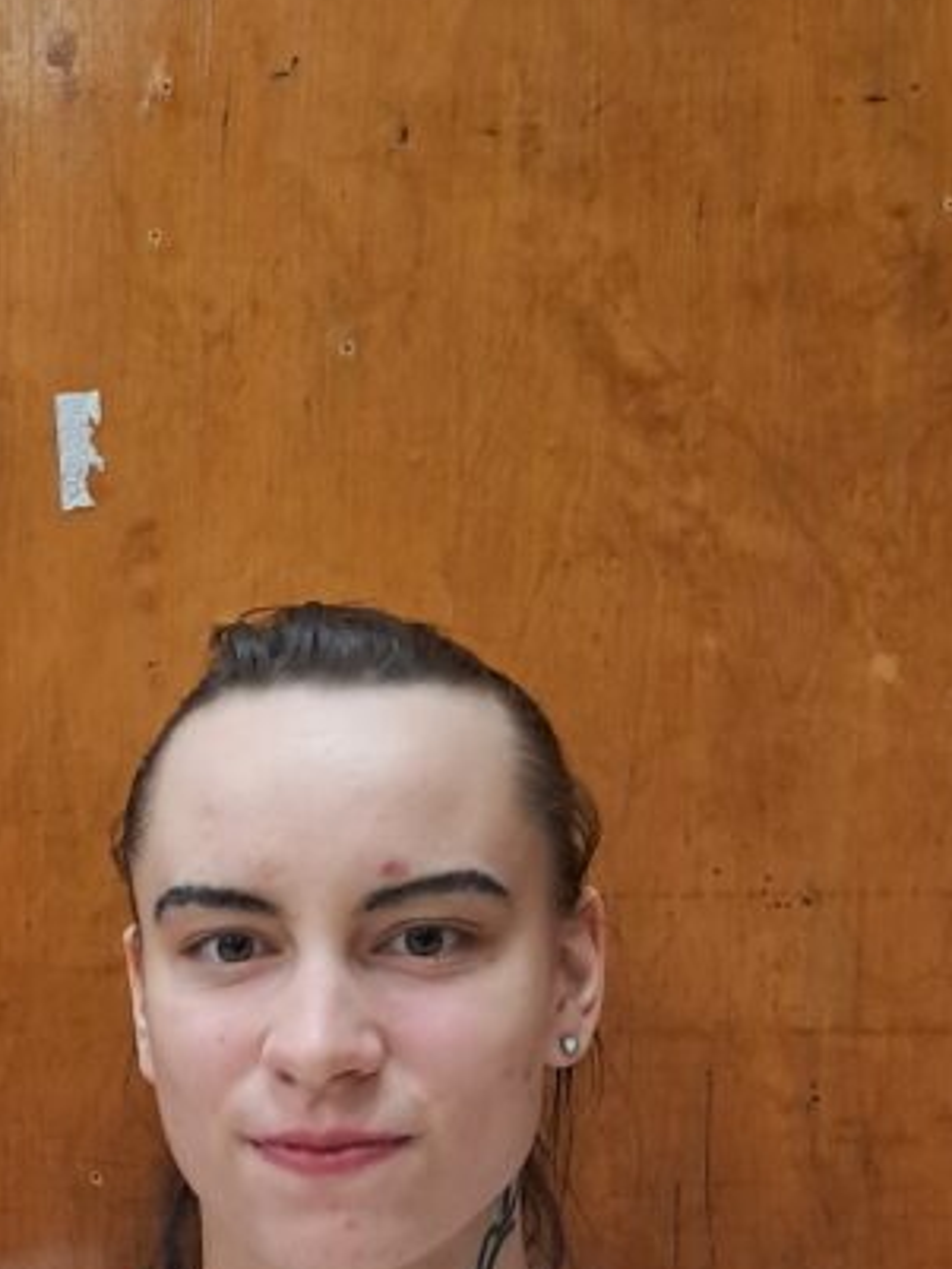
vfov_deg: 27.4
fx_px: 2529
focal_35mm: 69
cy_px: 1063
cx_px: -231
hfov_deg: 19.9
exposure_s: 1/50
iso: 400
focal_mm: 4
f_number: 1.8
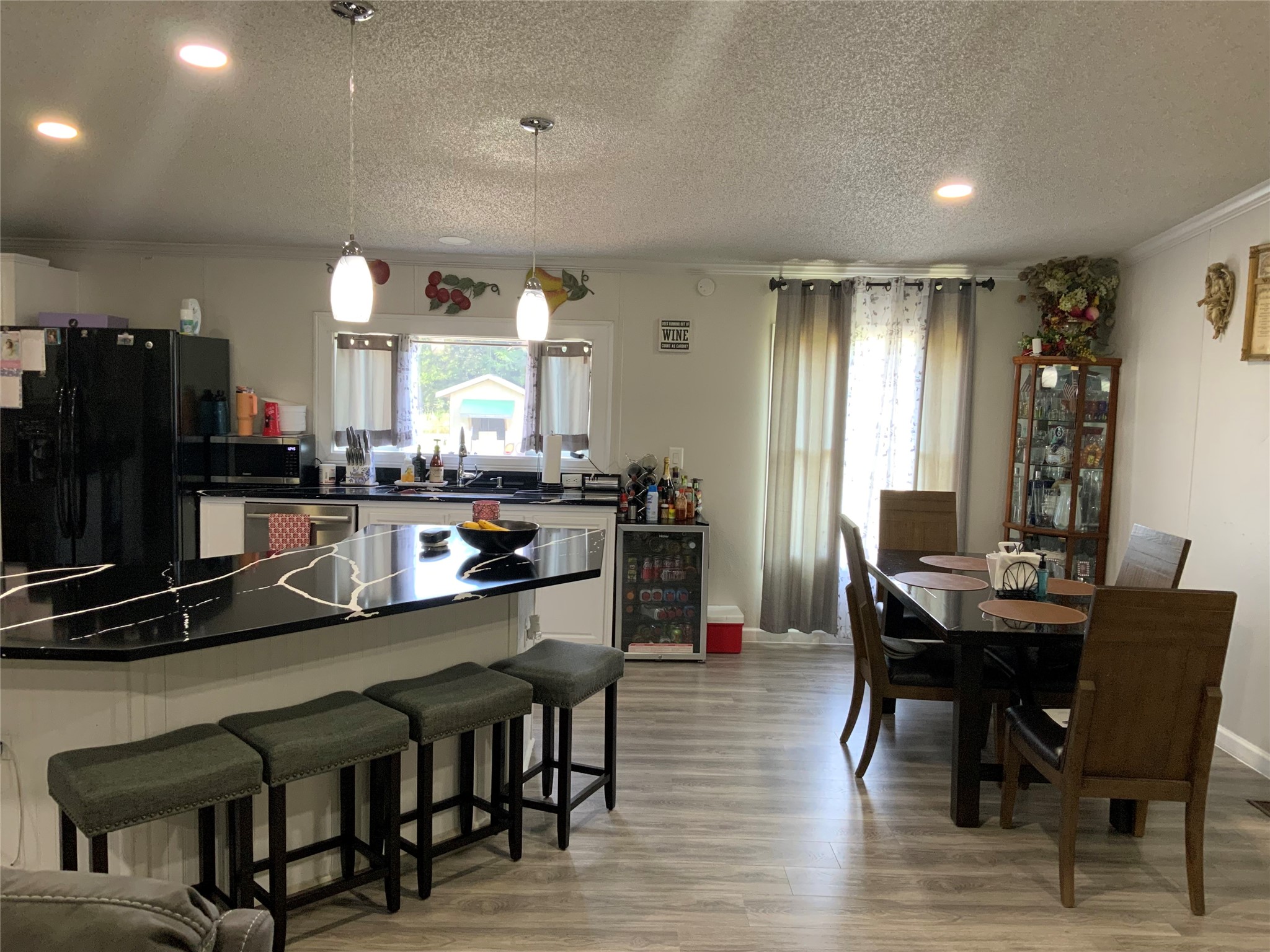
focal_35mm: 29
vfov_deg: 48.2
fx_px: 1064
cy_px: 476
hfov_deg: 61.7
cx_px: 635
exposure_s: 1/60
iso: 100
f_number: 1.8
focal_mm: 3
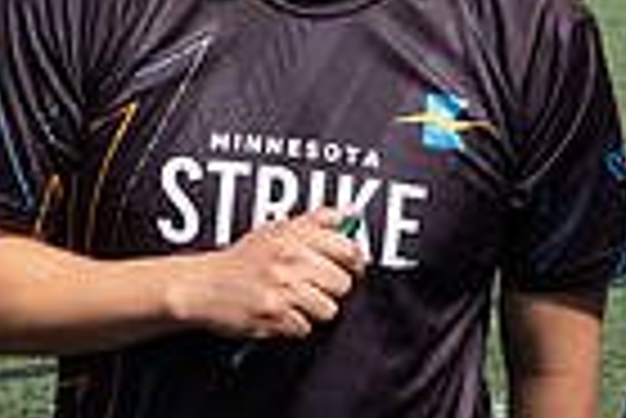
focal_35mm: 149
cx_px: 324
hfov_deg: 13.8
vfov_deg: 9.0
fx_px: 2594
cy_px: -178
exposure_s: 1/500
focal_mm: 23
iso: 100
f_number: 5.6
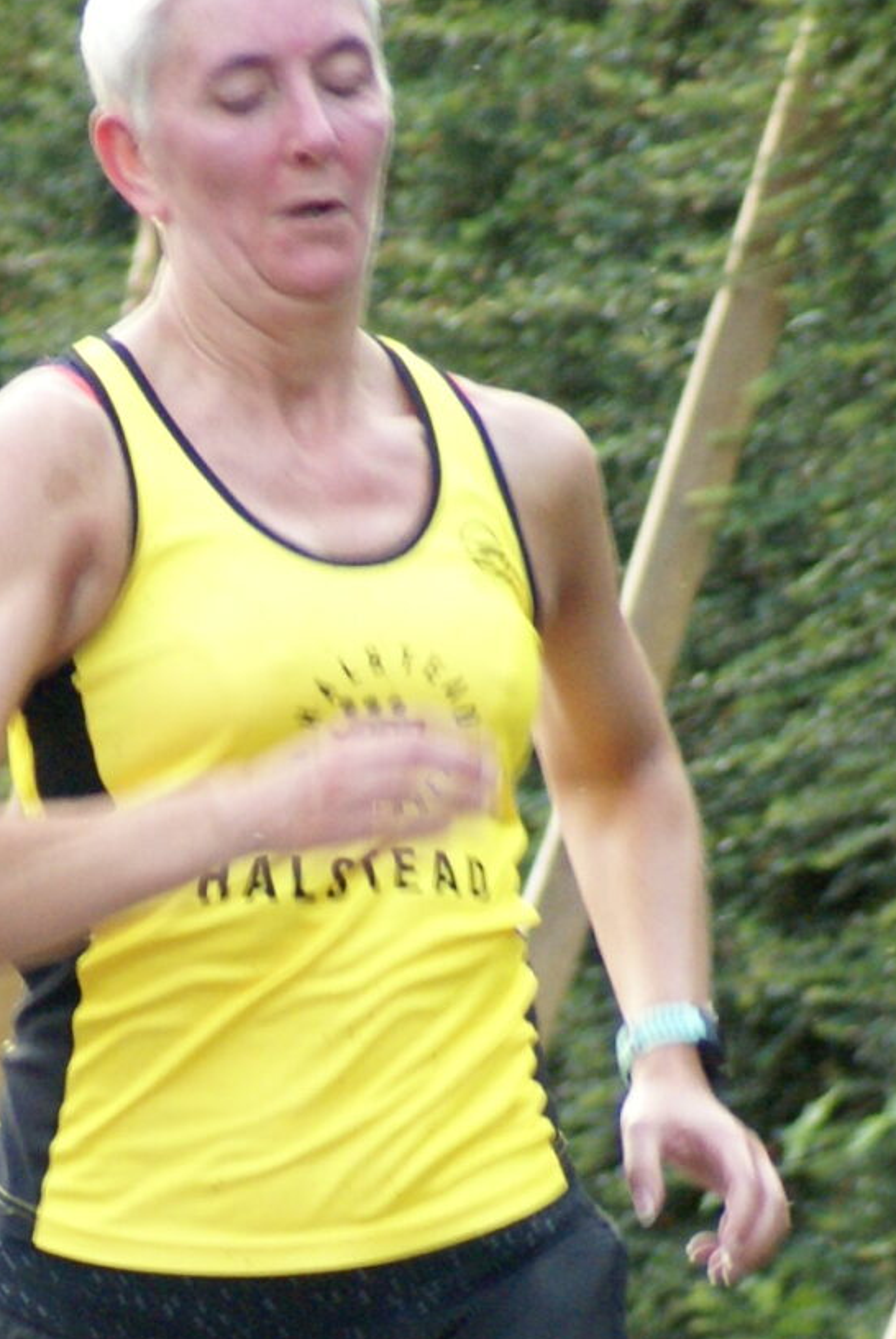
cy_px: 1191
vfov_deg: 1.9
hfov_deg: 1.3
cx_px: 114
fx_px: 40289
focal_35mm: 1082
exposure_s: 1/100
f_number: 5.6
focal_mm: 230
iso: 800
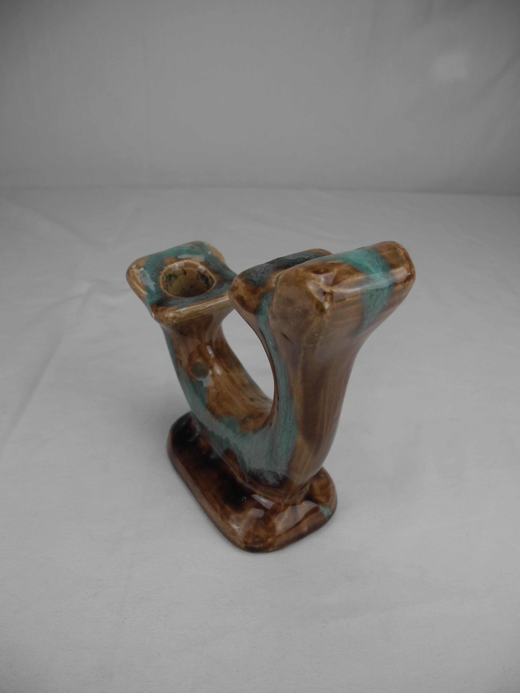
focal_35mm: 28
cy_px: 346
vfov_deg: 63.4
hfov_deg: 49.7
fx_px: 561
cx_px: 260
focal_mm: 6
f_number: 2.8
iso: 100
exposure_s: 1/299
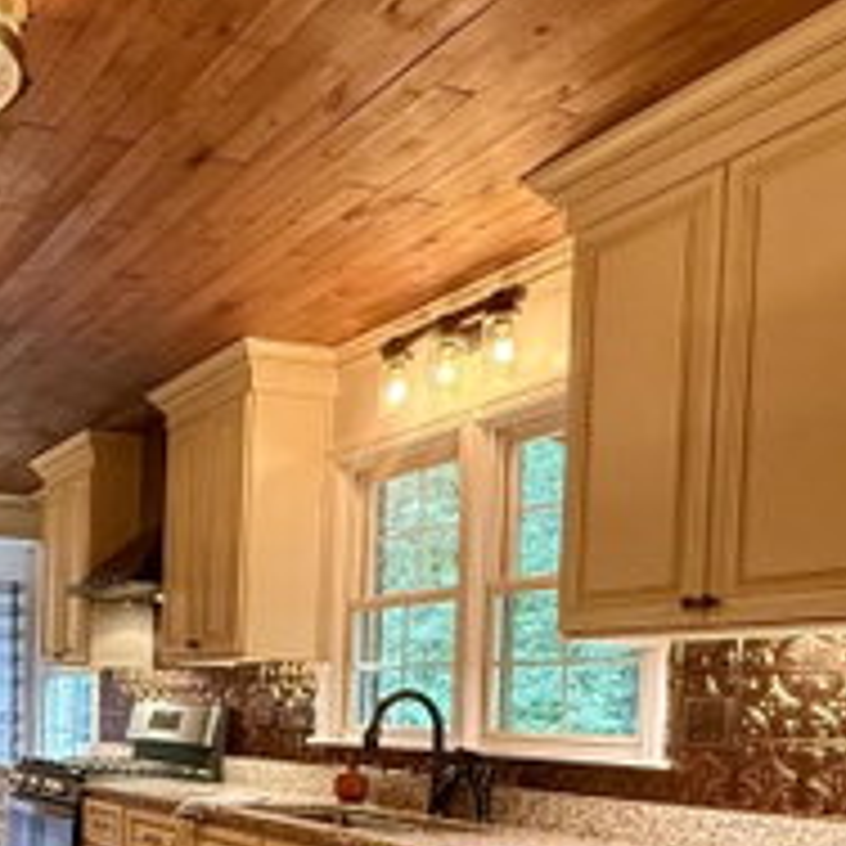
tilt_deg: -0.9
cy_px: 734
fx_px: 1161
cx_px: -20
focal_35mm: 42
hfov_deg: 35.7
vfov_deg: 37.8
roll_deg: -2.0
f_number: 2.2
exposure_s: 1/120
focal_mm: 2.22
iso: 640
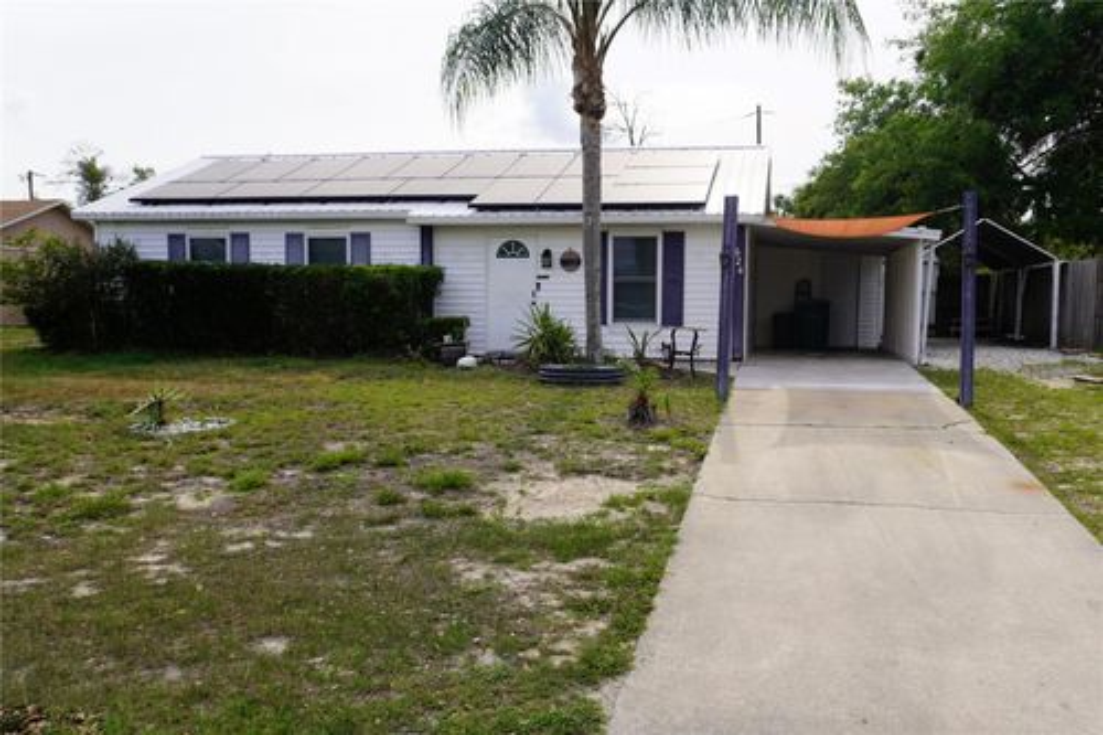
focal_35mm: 24
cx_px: 552
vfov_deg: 53.1
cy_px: 368
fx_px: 735
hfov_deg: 73.8
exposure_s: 1/400
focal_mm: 16
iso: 100
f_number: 5
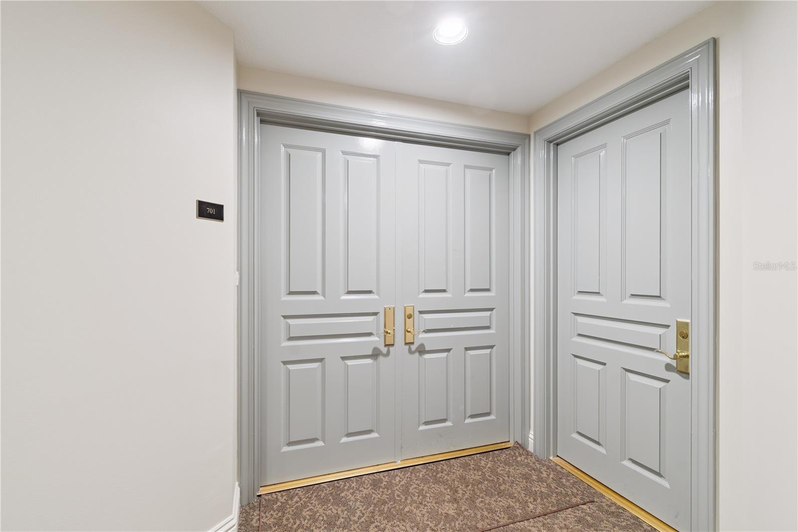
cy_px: 266
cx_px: 399
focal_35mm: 15
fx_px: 332
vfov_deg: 77.3
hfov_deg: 100.4
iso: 100
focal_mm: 10
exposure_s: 1/2
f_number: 7.1
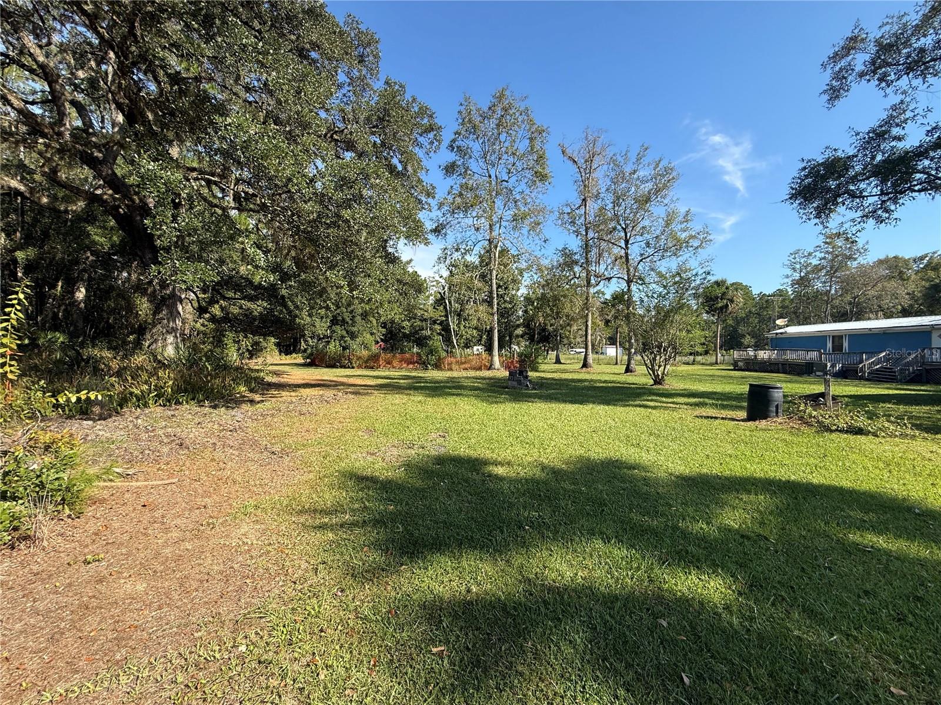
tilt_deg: +1.2
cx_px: 470
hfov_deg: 102.1
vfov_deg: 85.7
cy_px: 352
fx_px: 381
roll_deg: -1.5
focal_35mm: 14
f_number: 2.2
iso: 50
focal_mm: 2.22
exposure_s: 1/820
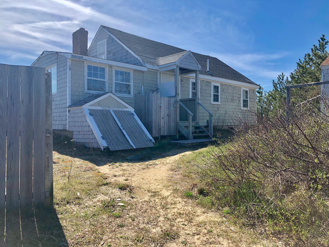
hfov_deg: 63.4
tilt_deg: -1.9
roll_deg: +0.9
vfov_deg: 49.7
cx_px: 164
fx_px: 266
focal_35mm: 28
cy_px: 124
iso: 20
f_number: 1.8
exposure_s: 1/1946
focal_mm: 4
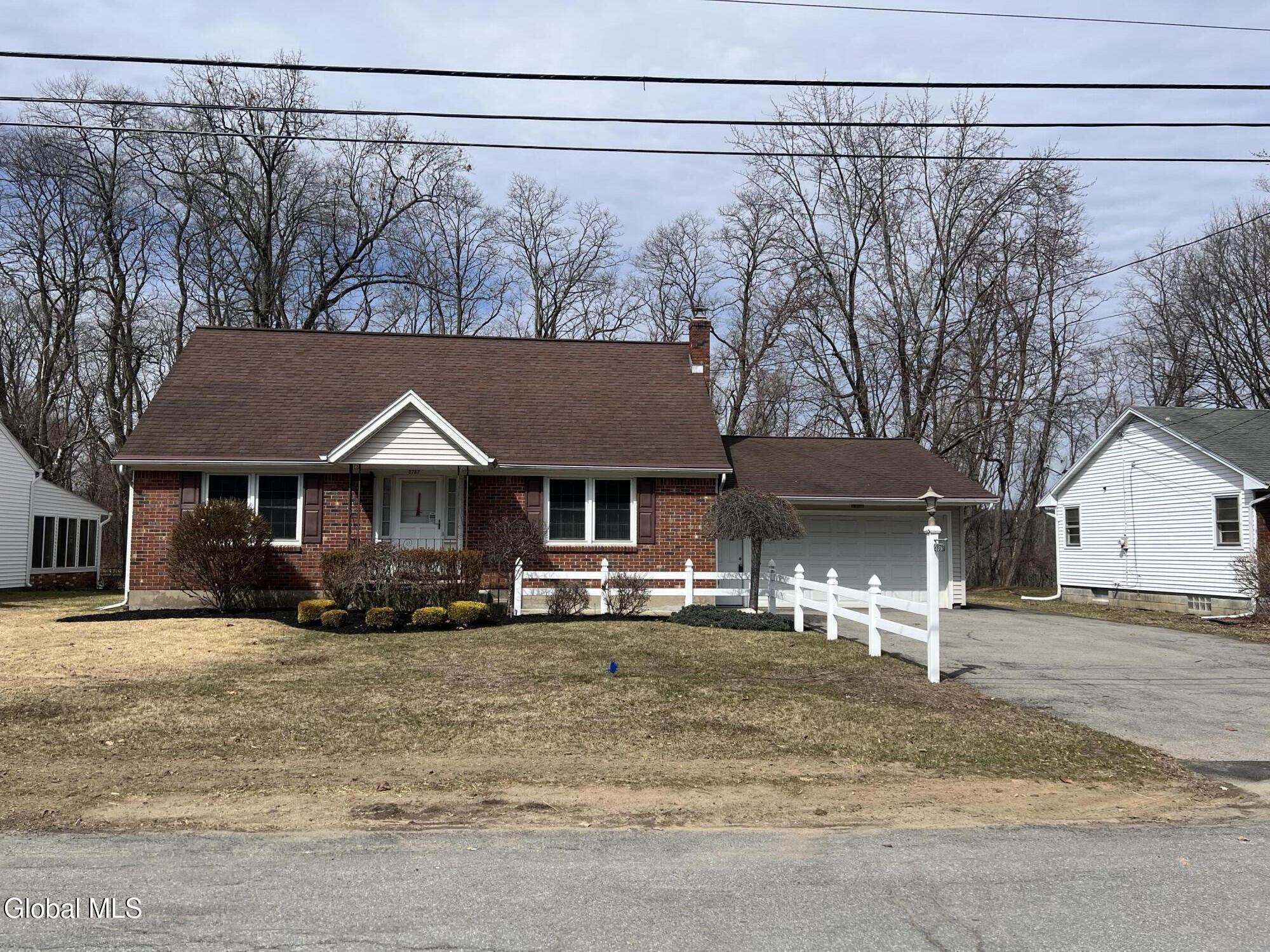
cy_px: 476
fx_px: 954
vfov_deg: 53.1
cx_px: 635
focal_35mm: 26
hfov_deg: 67.3
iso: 50
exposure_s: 1/6579
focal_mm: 5.7
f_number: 1.5
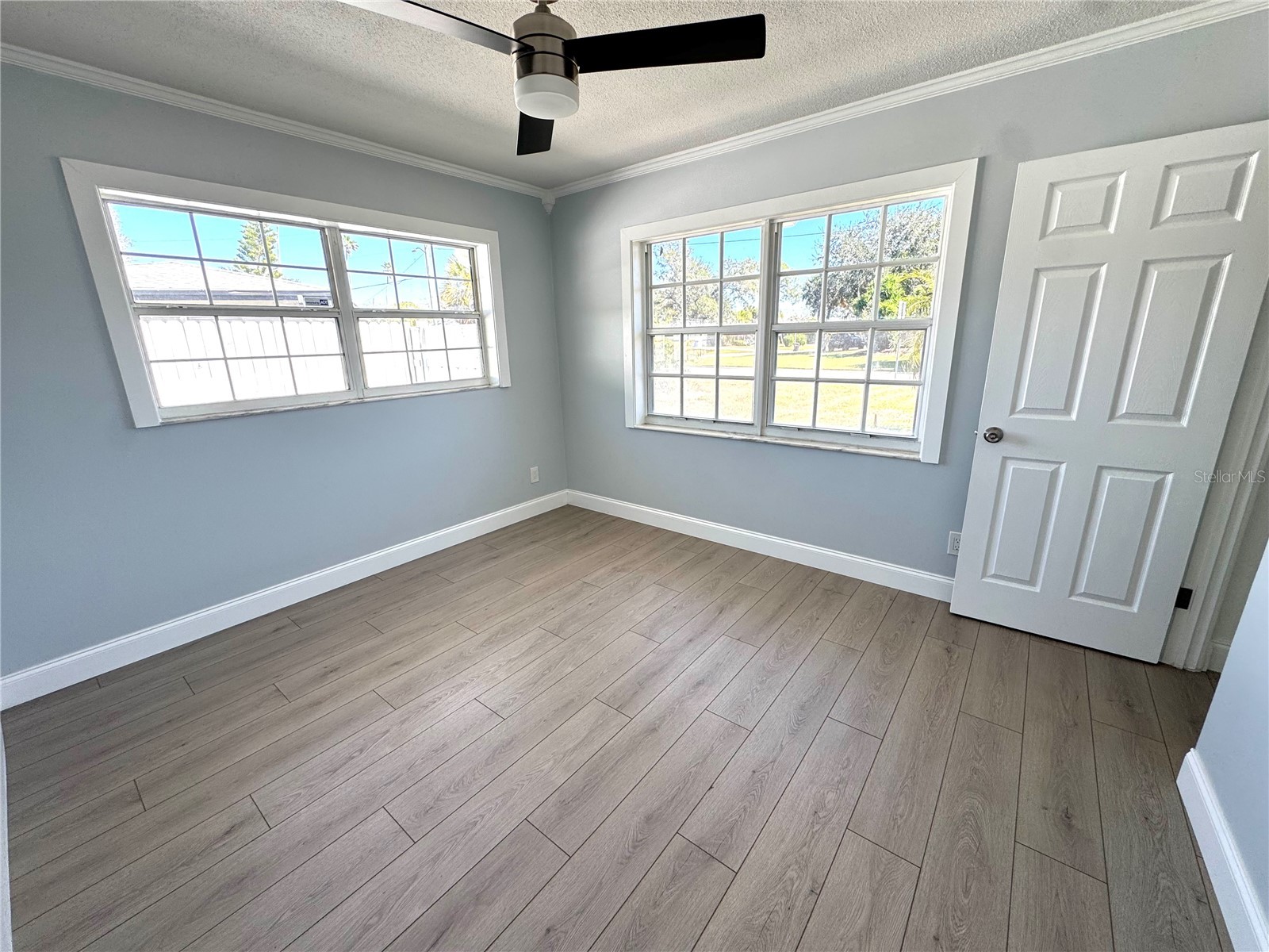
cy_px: 476
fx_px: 513
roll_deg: +2.8
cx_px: 634
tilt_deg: -15.7
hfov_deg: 102.1
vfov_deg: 85.7
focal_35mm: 14
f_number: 2.2
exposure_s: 1/163
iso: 40
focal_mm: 2.22
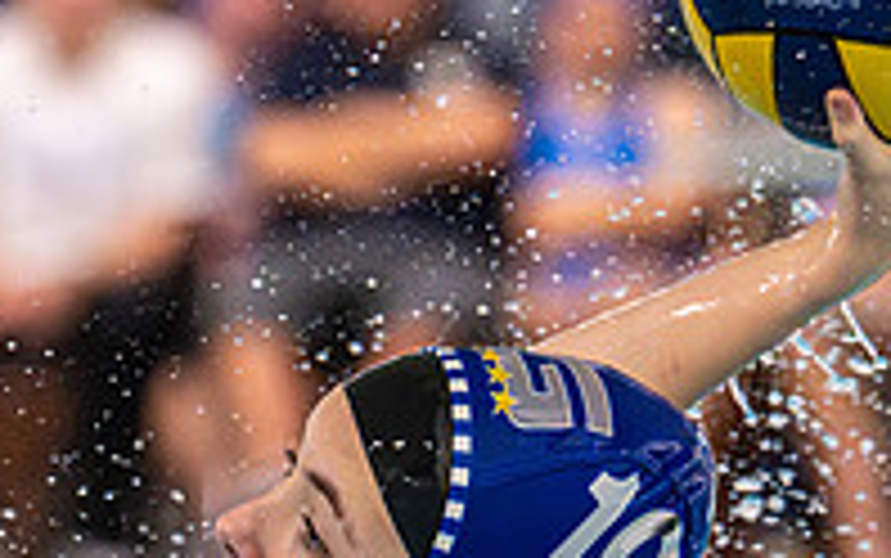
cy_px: 491
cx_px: 433
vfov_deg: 1.8
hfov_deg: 2.9
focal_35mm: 737
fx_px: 17906
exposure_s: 1/1000
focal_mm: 190
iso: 9000
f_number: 4
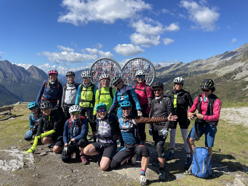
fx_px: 186
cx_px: 124
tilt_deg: -5.4
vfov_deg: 53.1
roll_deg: +0.0
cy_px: 93
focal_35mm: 26
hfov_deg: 67.3
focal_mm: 4.2
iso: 32
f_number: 1.6
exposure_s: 1/2959
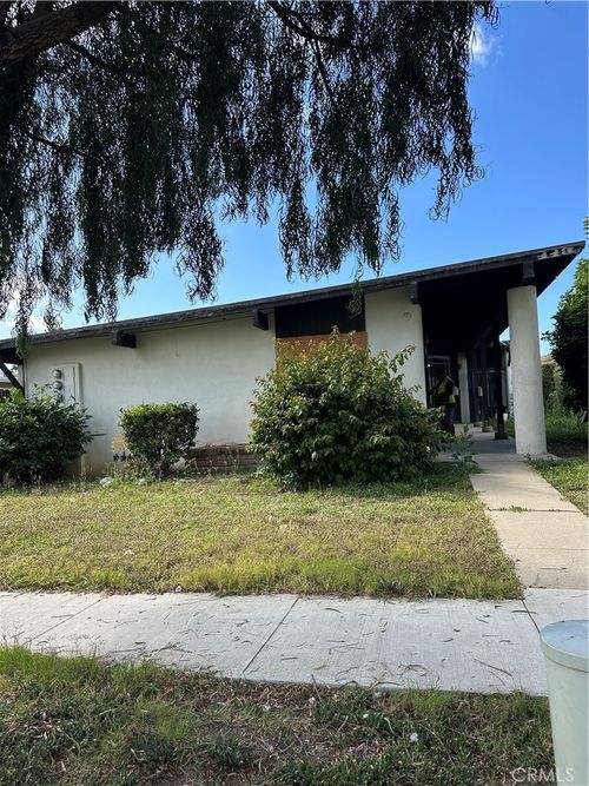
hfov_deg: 56.8
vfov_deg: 71.6
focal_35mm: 24
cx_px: 294
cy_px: 393
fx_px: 545
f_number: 1.78
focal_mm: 6.86
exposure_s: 1/1144
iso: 80
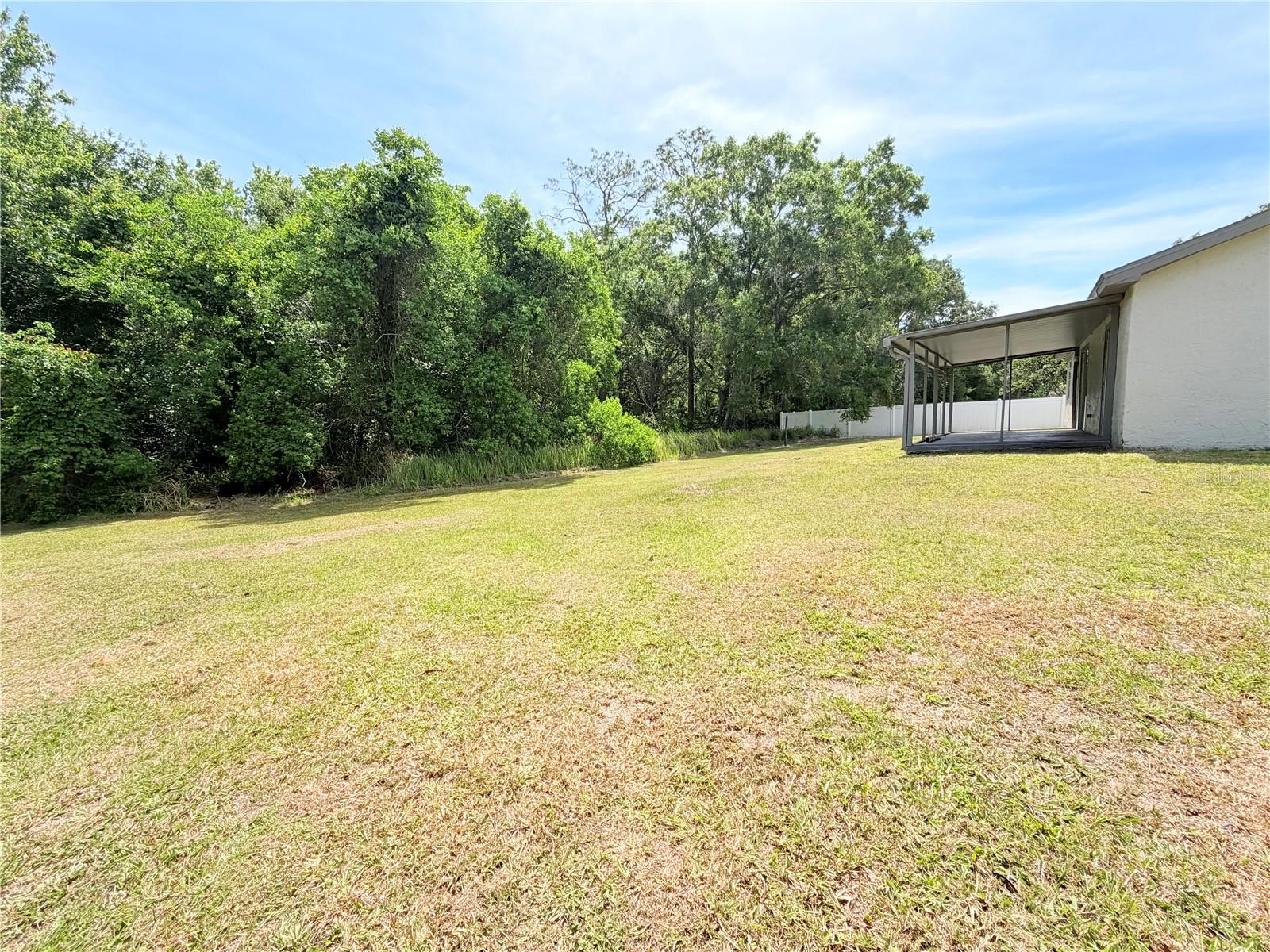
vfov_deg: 85.7
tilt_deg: -6.2
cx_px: 635
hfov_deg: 102.1
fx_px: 514
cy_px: 476
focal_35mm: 14
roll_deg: +1.1
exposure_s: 1/770
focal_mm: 2.22
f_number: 2.2
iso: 32
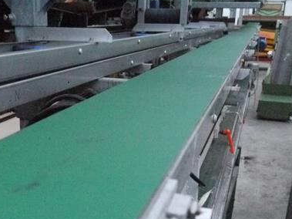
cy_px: 180
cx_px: 102
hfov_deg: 35.3
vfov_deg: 26.4
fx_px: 455
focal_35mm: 54
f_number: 3.8
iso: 3200
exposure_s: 1/400
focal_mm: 16
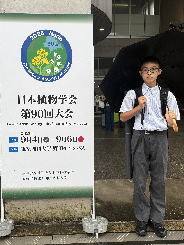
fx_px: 213
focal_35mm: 30
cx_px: 76
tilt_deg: -2.3
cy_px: 109
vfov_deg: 59.8
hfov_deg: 46.6
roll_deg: +0.6
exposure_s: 1/412
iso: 80
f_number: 1.78
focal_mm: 6.76
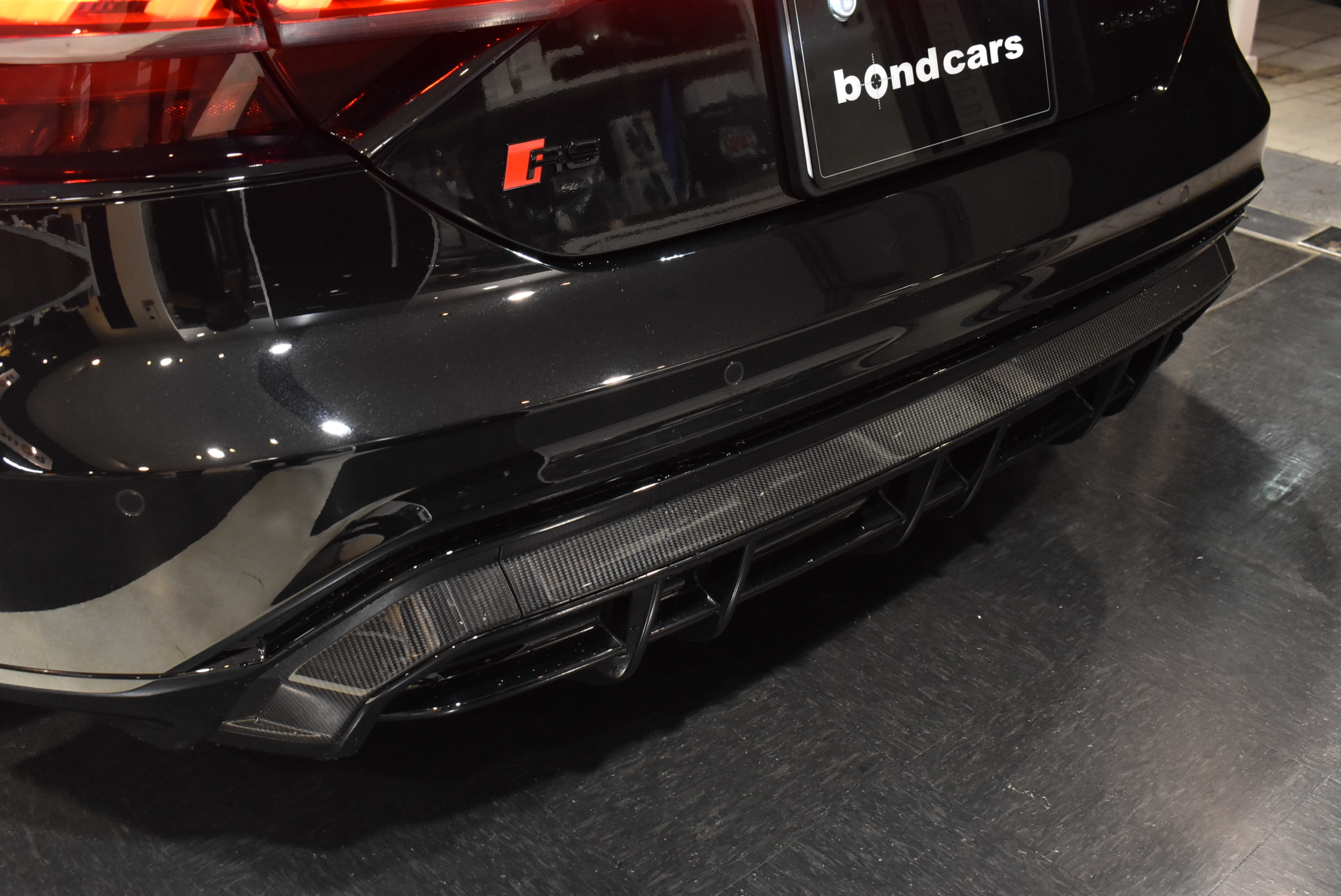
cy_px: 448
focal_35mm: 39
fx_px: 1454
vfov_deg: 34.3
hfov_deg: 49.5
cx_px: 670
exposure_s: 1/40
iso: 1800
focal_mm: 26
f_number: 8
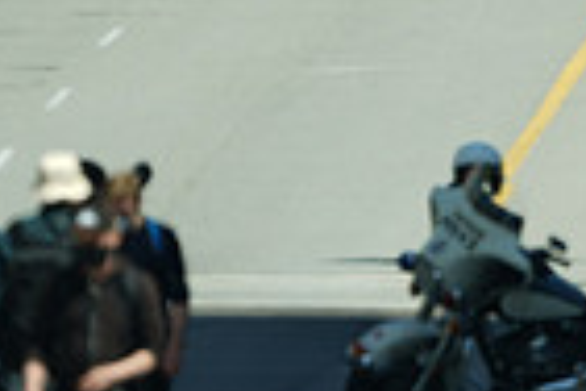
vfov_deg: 0.4
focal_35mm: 3445
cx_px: 719
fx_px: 56073
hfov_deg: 0.6
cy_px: -210
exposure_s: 1/320
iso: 80
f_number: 6.3
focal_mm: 840
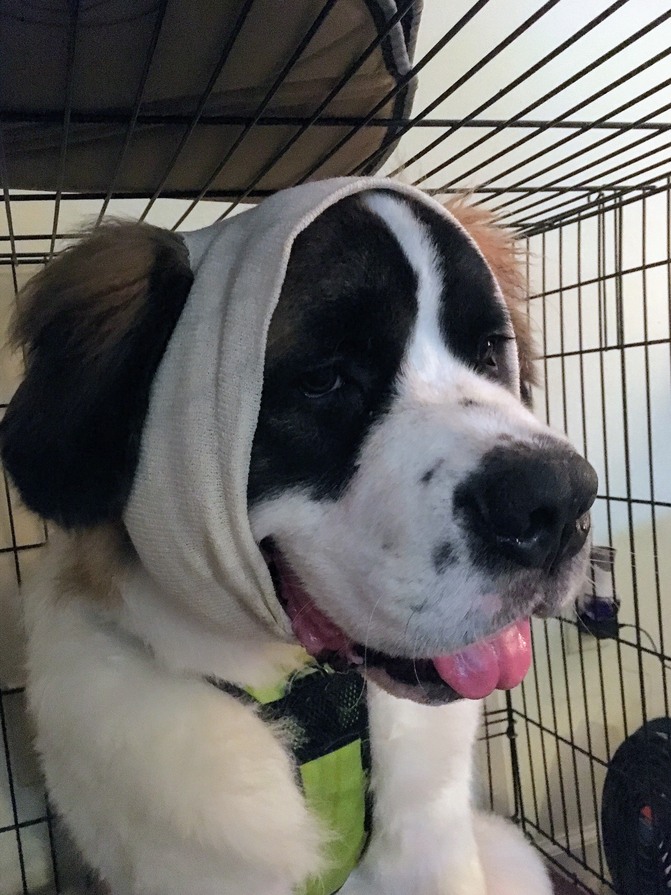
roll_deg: +5.1
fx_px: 775
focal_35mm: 30
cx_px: 338
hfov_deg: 46.8
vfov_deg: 60.0
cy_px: 461
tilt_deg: -5.3
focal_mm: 4.15
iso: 800
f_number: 2.2
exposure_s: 1/15
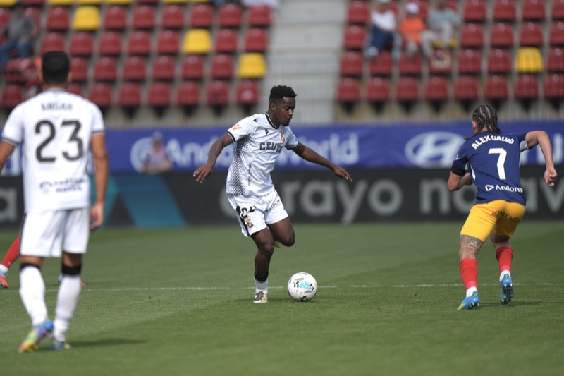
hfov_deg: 5.2
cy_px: 188
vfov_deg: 3.4
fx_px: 6265
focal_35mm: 400
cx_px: 282
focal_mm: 400
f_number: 2.8
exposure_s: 1/1600
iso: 100
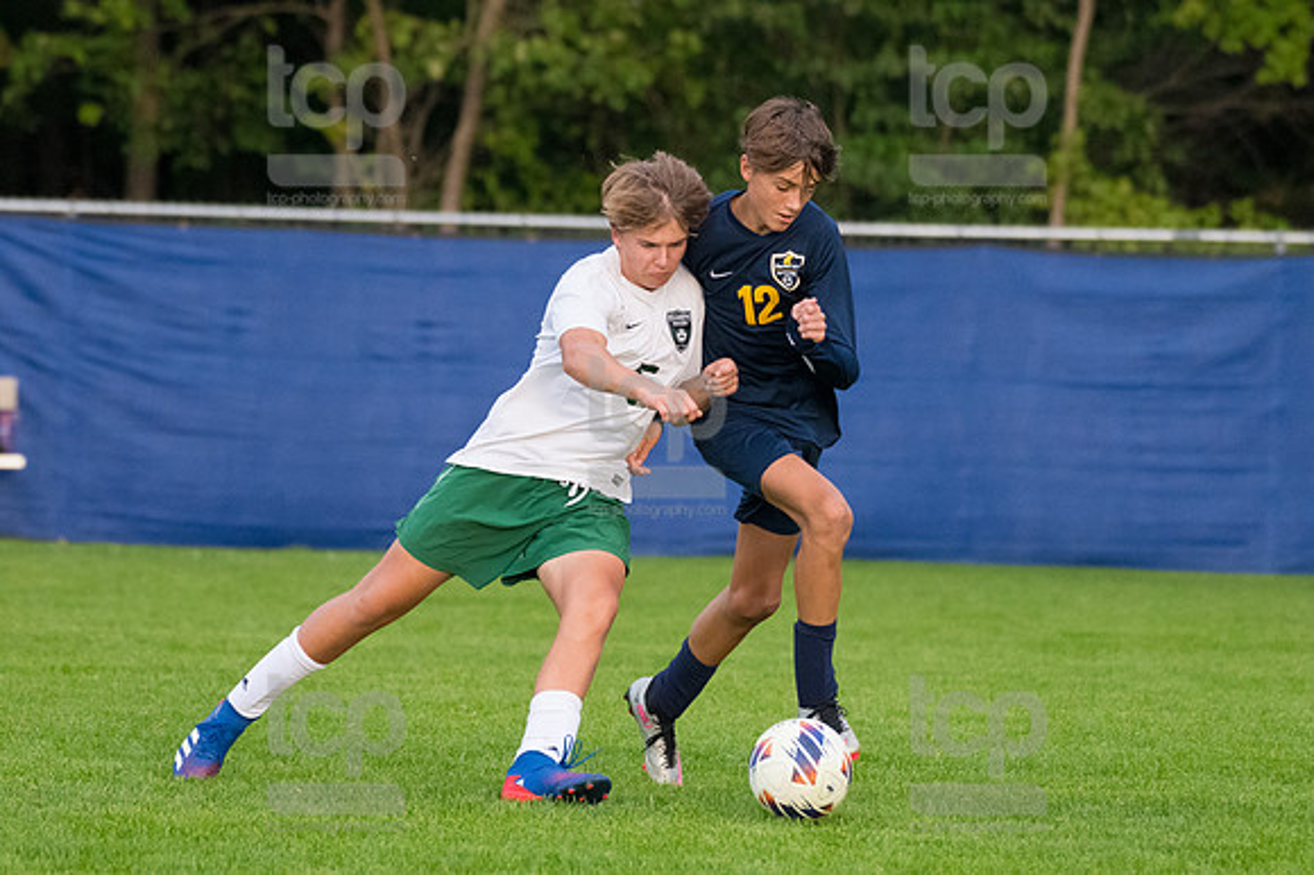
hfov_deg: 5.1
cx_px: 657
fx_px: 14774
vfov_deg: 3.4
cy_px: 438
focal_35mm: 405
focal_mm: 270
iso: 3200
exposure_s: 1/2000
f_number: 5.6
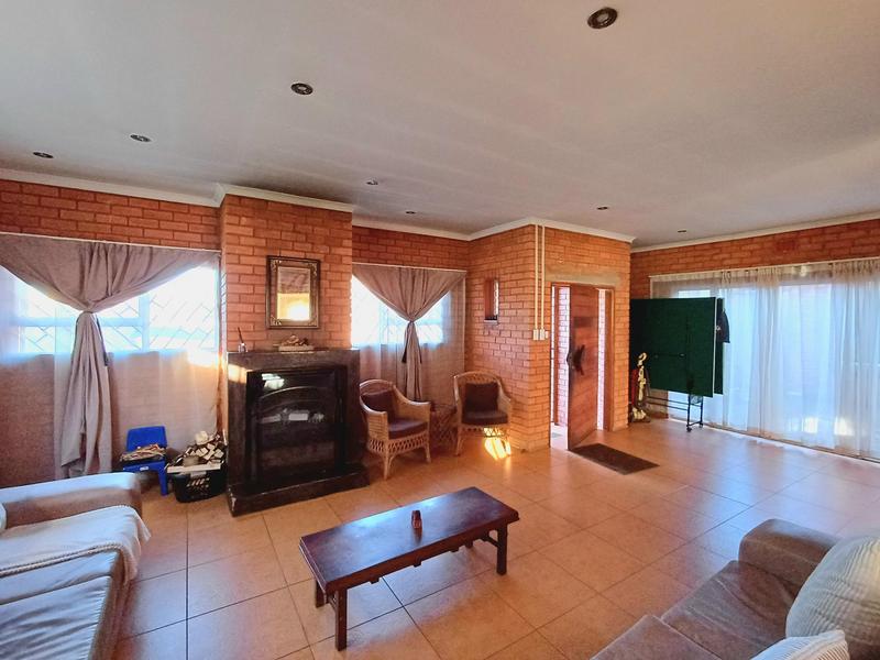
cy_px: 330
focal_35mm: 16
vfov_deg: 78.1
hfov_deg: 94.5
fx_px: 407
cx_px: 440
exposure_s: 1/25
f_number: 2.2
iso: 160
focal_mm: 1.64
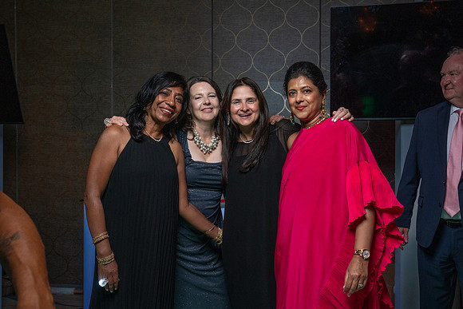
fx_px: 521
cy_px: 162
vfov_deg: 33.0
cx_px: 244
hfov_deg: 47.9
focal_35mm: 41
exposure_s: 1/200
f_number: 5.6
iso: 2000
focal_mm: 35
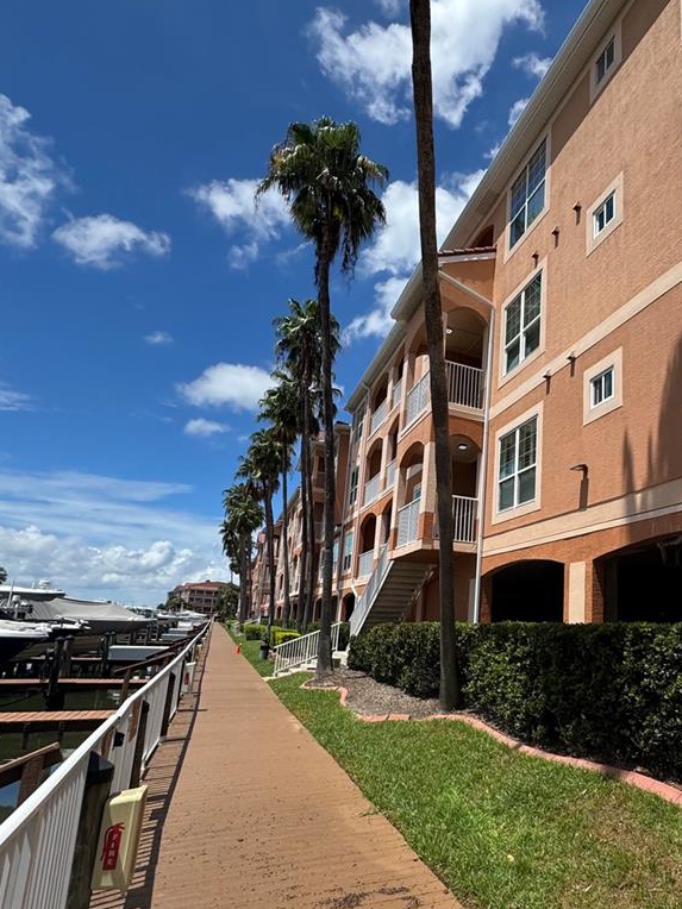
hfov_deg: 58.0
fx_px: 578
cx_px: 509
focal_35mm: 22
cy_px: 521
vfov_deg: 75.9
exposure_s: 1/2146
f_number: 2.2
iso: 50
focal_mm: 2.22
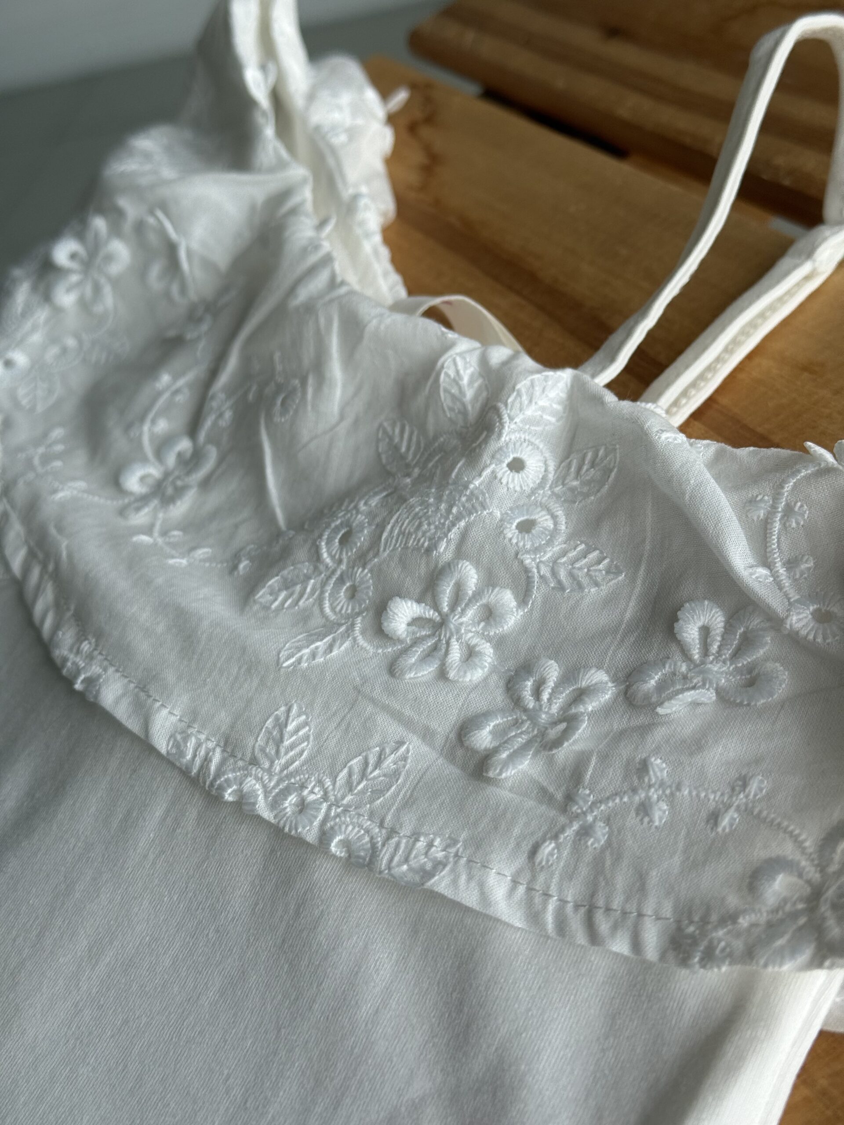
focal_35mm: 48
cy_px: 562
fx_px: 1560
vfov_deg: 39.7
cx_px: 422
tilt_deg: -39.0
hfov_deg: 30.3
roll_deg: +25.8
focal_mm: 6.76
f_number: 1.78
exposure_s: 1/802
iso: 64
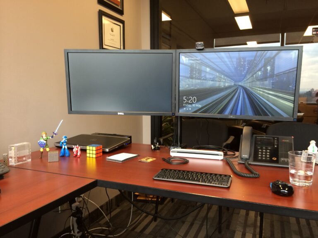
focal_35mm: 30
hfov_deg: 60.0
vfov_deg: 46.8
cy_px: 119
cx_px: 159
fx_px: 276
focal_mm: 4.12
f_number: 2.2
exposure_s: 1/30
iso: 80
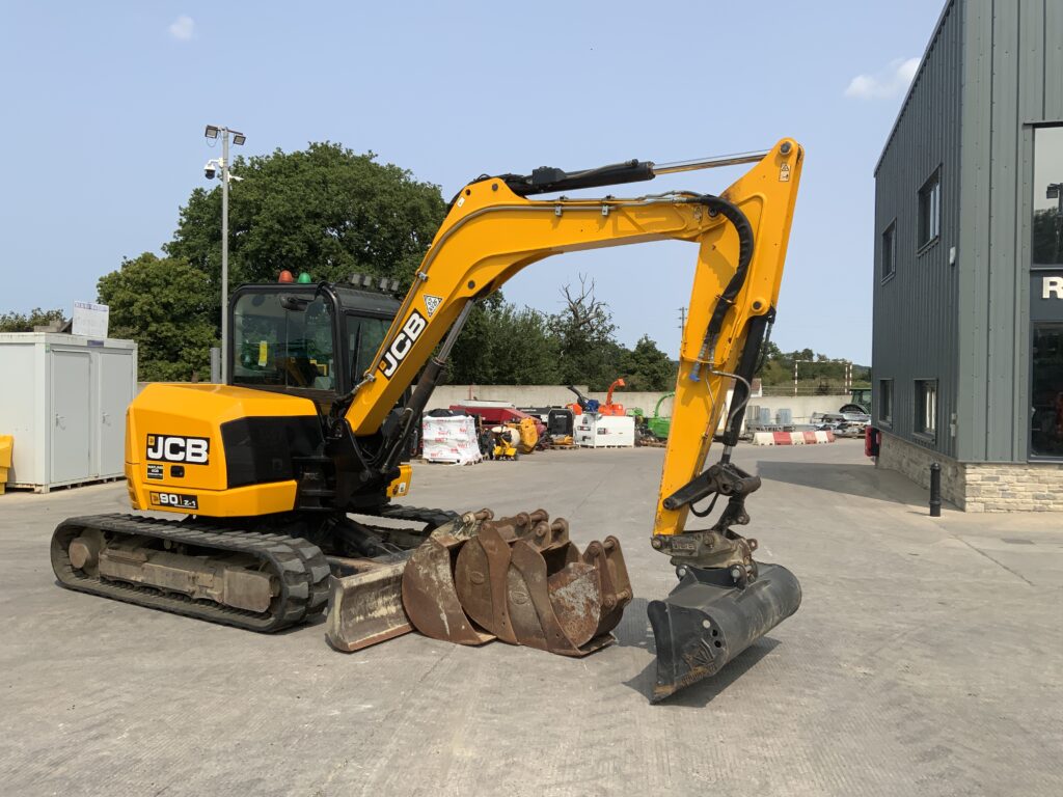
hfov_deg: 61.7
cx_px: 532
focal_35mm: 29
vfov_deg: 48.2
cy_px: 398
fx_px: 891
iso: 20
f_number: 1.8
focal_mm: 3
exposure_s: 1/2320
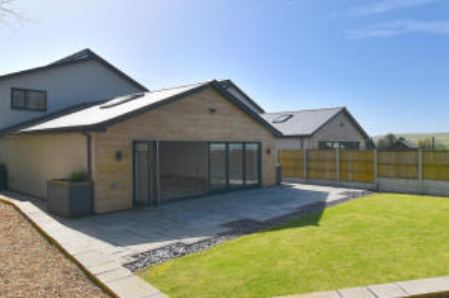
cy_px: 147
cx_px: 301
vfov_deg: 53.0
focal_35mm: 24
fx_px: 299
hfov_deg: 71.5
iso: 100
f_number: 9
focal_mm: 10
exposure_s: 1/320
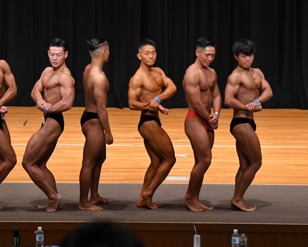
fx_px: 1933
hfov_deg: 9.1
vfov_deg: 7.3
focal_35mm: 212
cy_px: 124
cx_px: 133
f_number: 5.6
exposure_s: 1/400
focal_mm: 125
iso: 4000
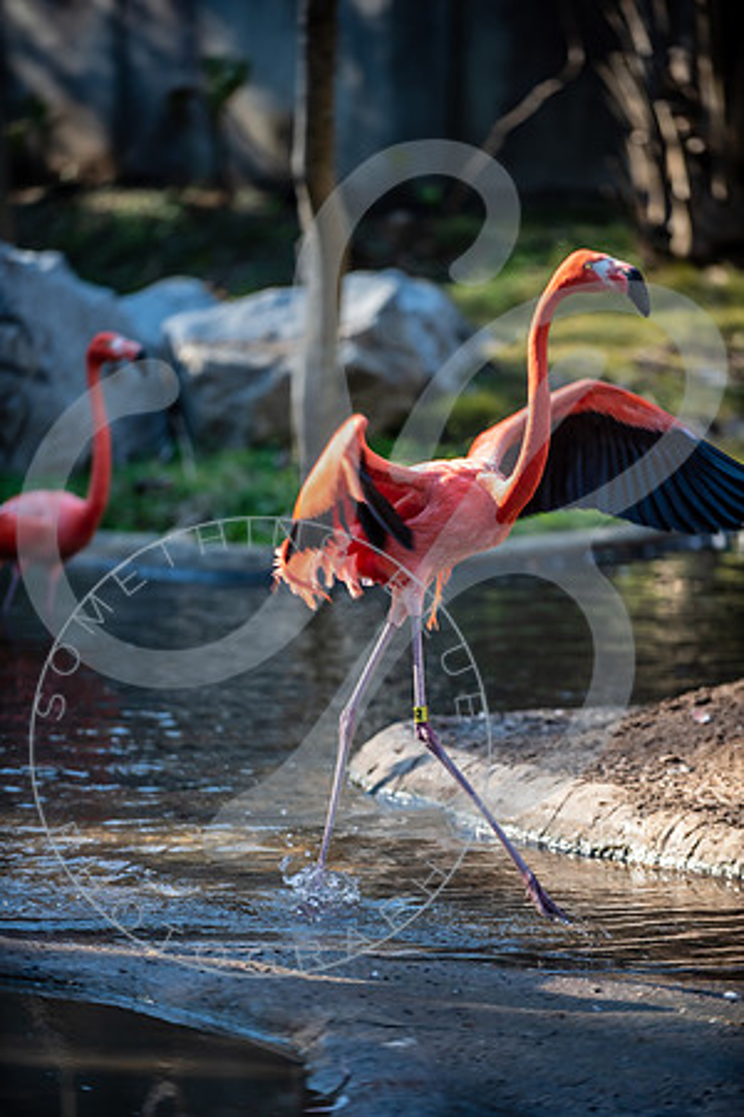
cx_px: 372
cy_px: 558
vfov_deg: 11.4
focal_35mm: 180
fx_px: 5580
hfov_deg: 7.6
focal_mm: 180
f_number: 2.8
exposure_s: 1/400
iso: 200
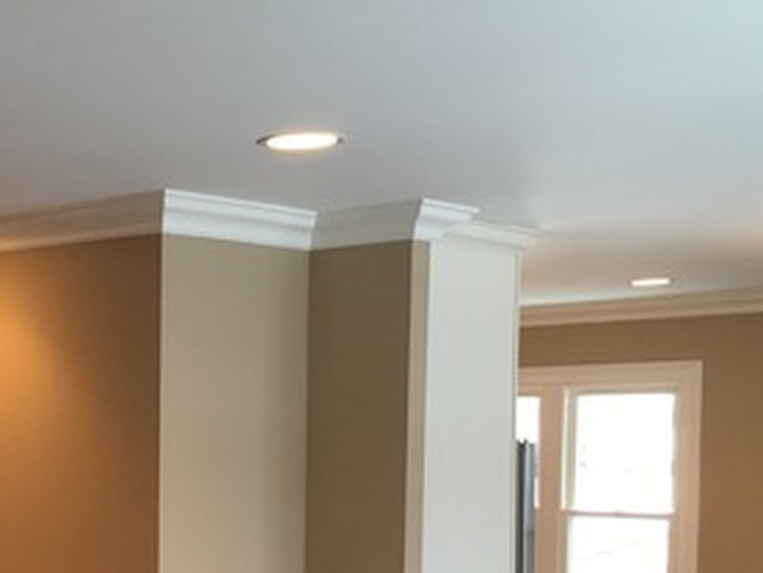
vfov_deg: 21.3
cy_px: 545
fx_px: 1477
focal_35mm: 67
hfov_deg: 27.5
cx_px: 28
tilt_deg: -4.7
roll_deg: -0.6
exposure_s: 1/15
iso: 32
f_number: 2.2
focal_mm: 4.15
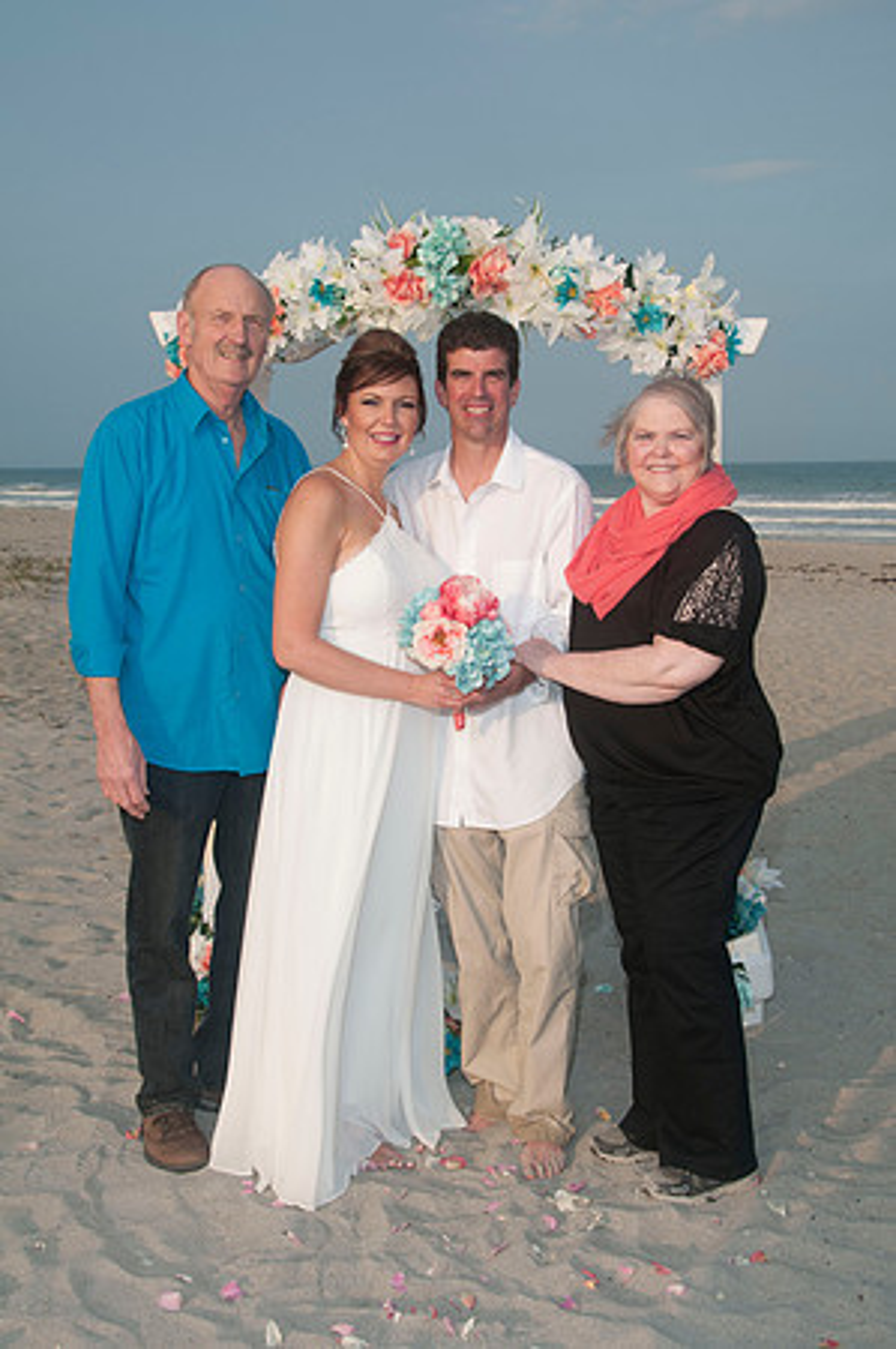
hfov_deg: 28.9
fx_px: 1740
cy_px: 674
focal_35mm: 46
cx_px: 448
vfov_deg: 42.4
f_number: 8
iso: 100
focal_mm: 31
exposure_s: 1/250
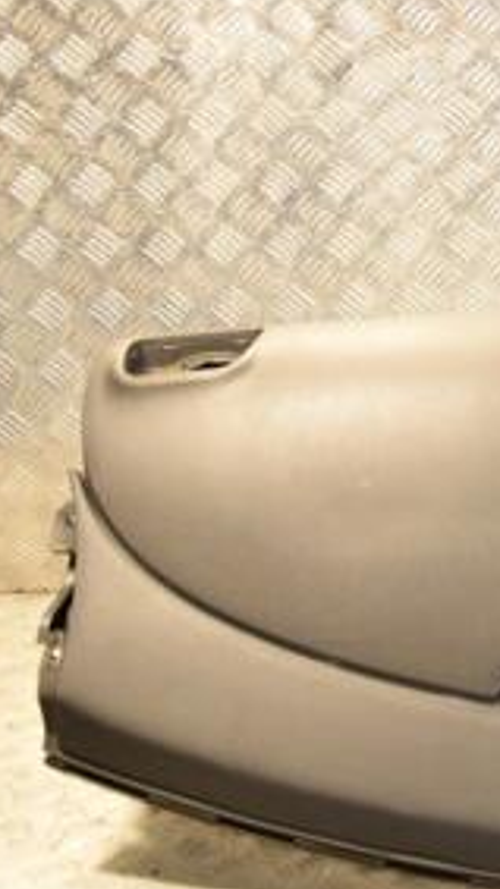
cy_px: 412
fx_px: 1887
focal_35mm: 80
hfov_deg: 13.5
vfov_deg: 26.5
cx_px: 906
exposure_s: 1/125
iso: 800
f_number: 5
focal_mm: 24
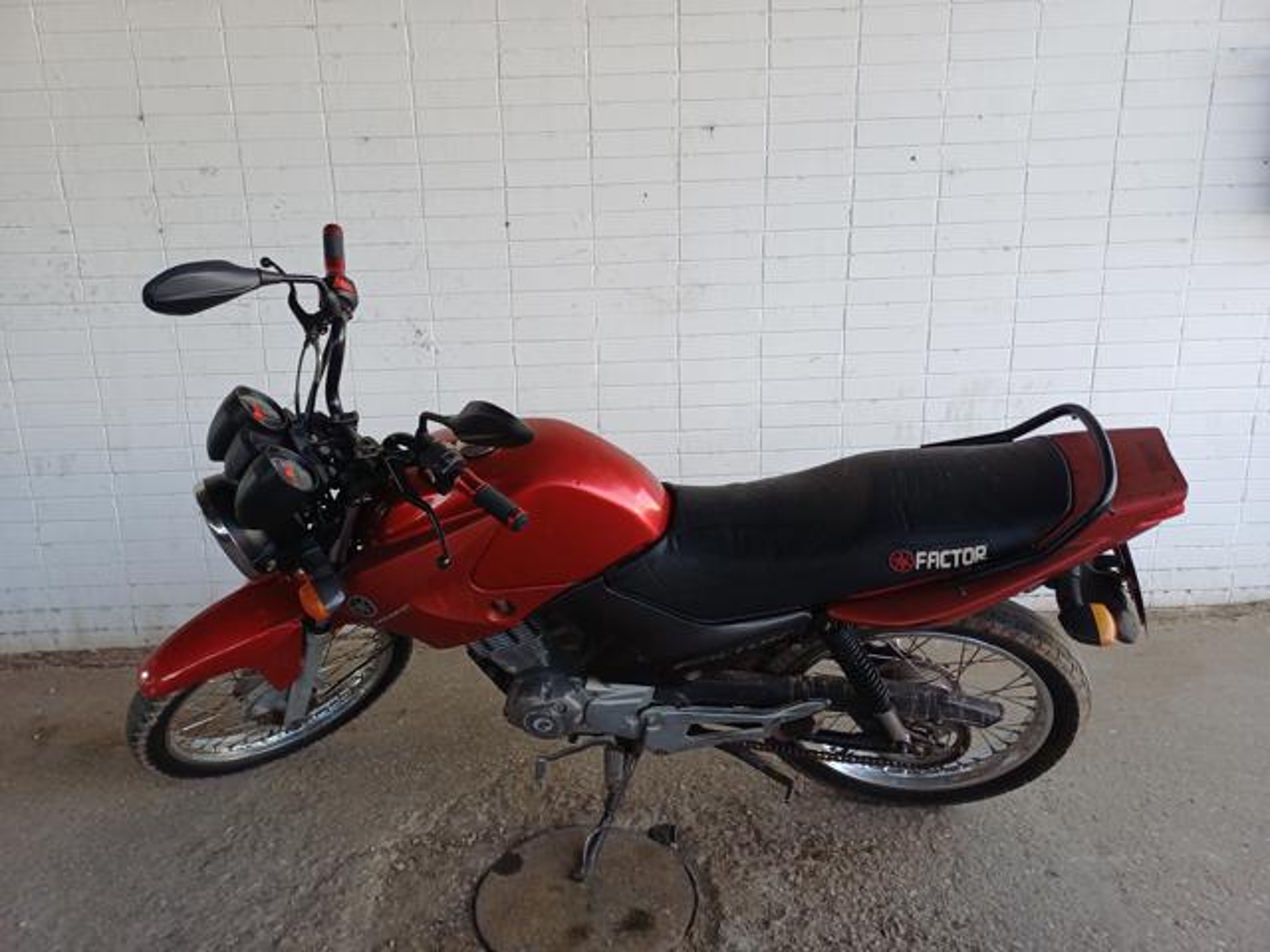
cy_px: 476
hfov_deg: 69.4
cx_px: 635
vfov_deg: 54.9
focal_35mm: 25
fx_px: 917
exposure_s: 1/100
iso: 64
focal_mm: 4.65
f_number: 1.8
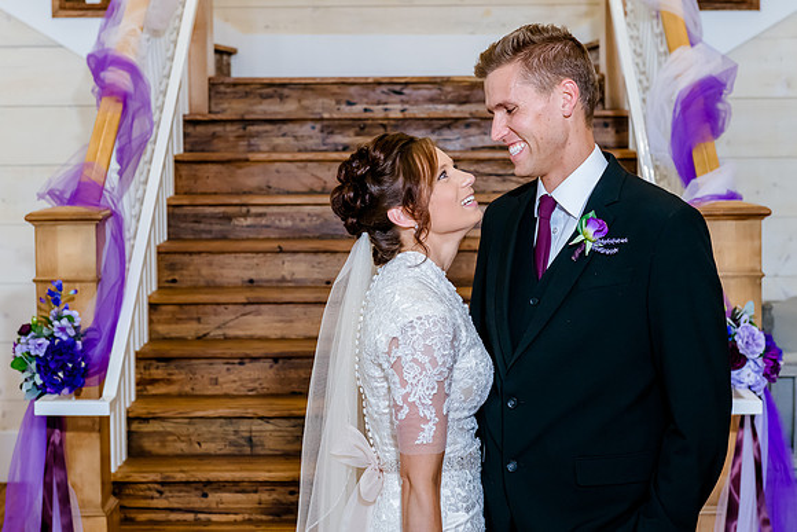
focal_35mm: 84
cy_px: 212
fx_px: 1866
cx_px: 398
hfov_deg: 24.1
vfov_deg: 16.2
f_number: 6.3
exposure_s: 1/200
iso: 2500
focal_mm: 70
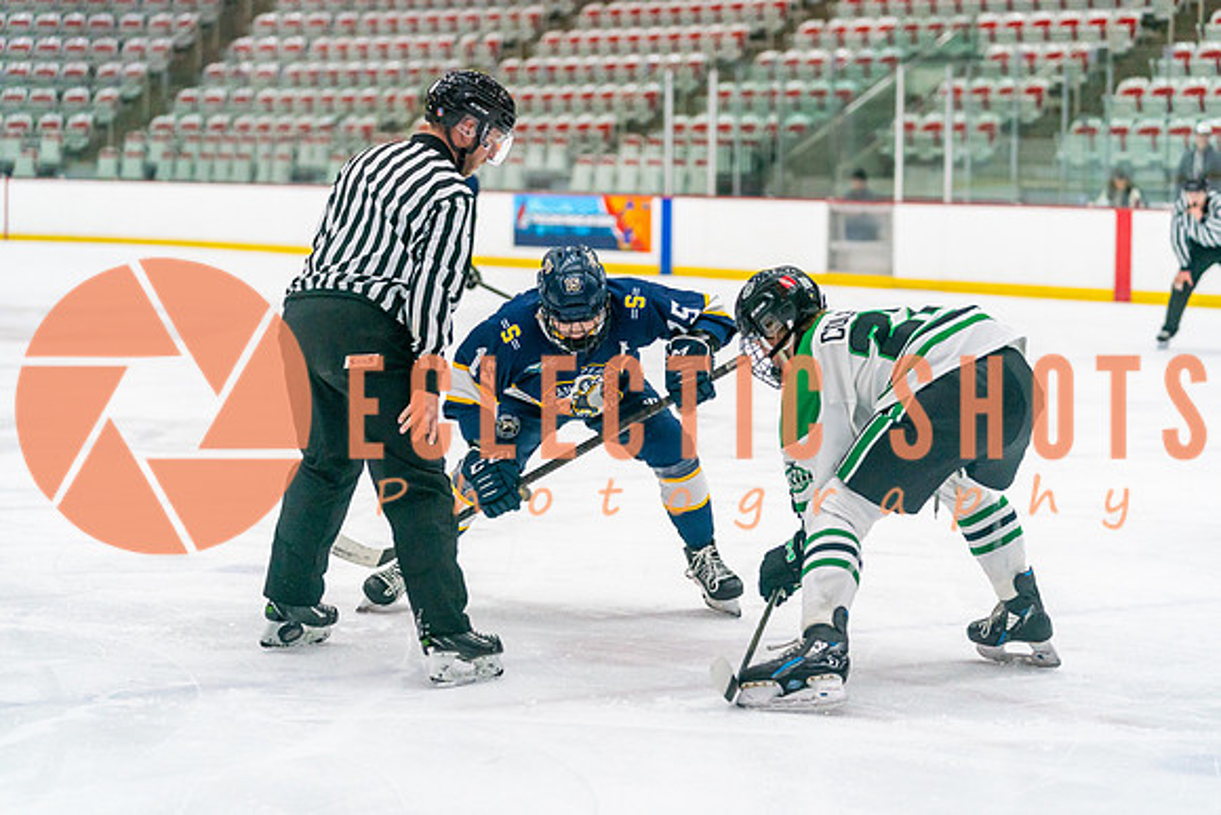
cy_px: 408
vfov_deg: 14.3
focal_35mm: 96
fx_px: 3257
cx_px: 610
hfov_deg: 21.2
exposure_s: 1/1250
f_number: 2.8
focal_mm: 96
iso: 3200
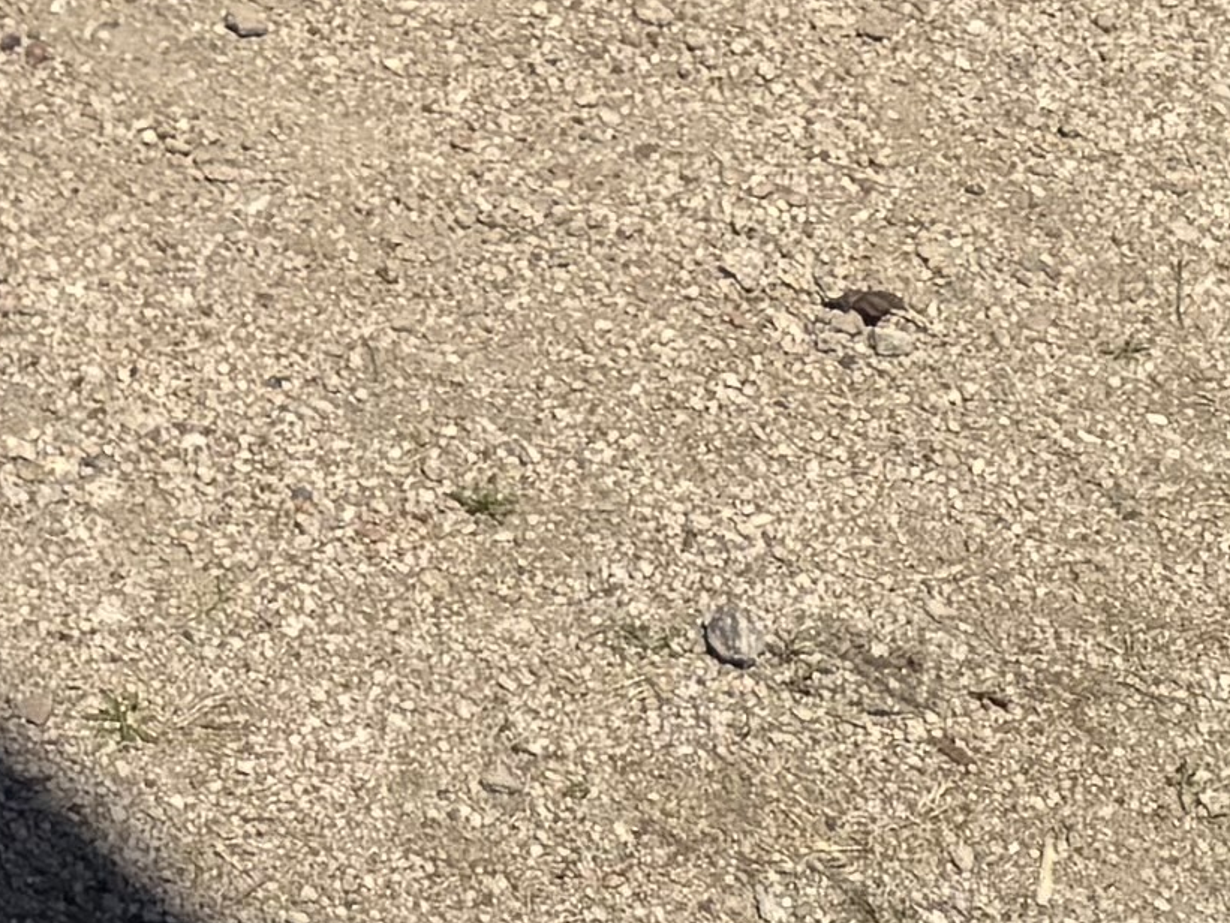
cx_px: -1231
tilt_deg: -10.8
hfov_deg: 10.8
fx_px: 5935
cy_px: -2033
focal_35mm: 167
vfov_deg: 7.6
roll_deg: -0.1
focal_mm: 6.76
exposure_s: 1/4310
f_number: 1.78
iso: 80
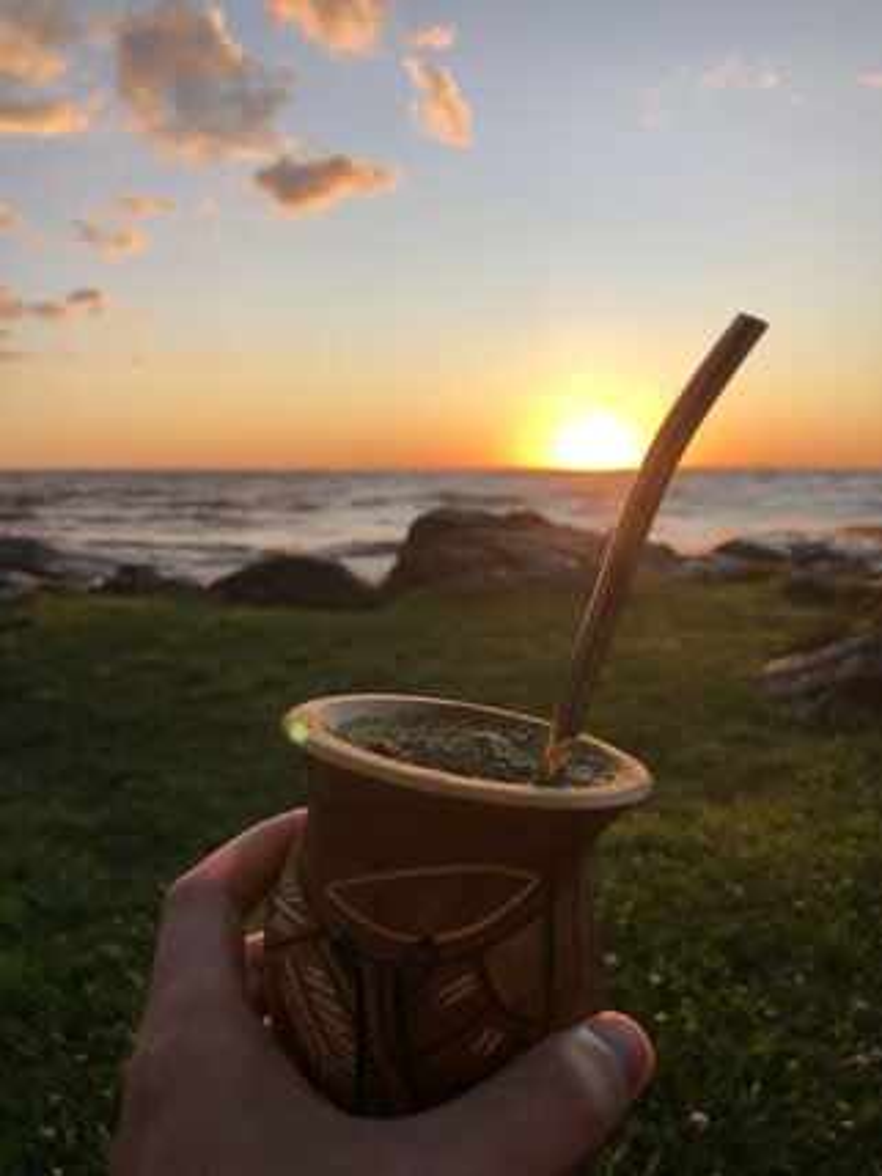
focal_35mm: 28
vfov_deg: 63.4
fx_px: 951
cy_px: 588
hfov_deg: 49.7
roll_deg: -0.3
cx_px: 441
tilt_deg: -7.2
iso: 20
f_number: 1.8
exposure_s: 1/991
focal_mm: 3.99
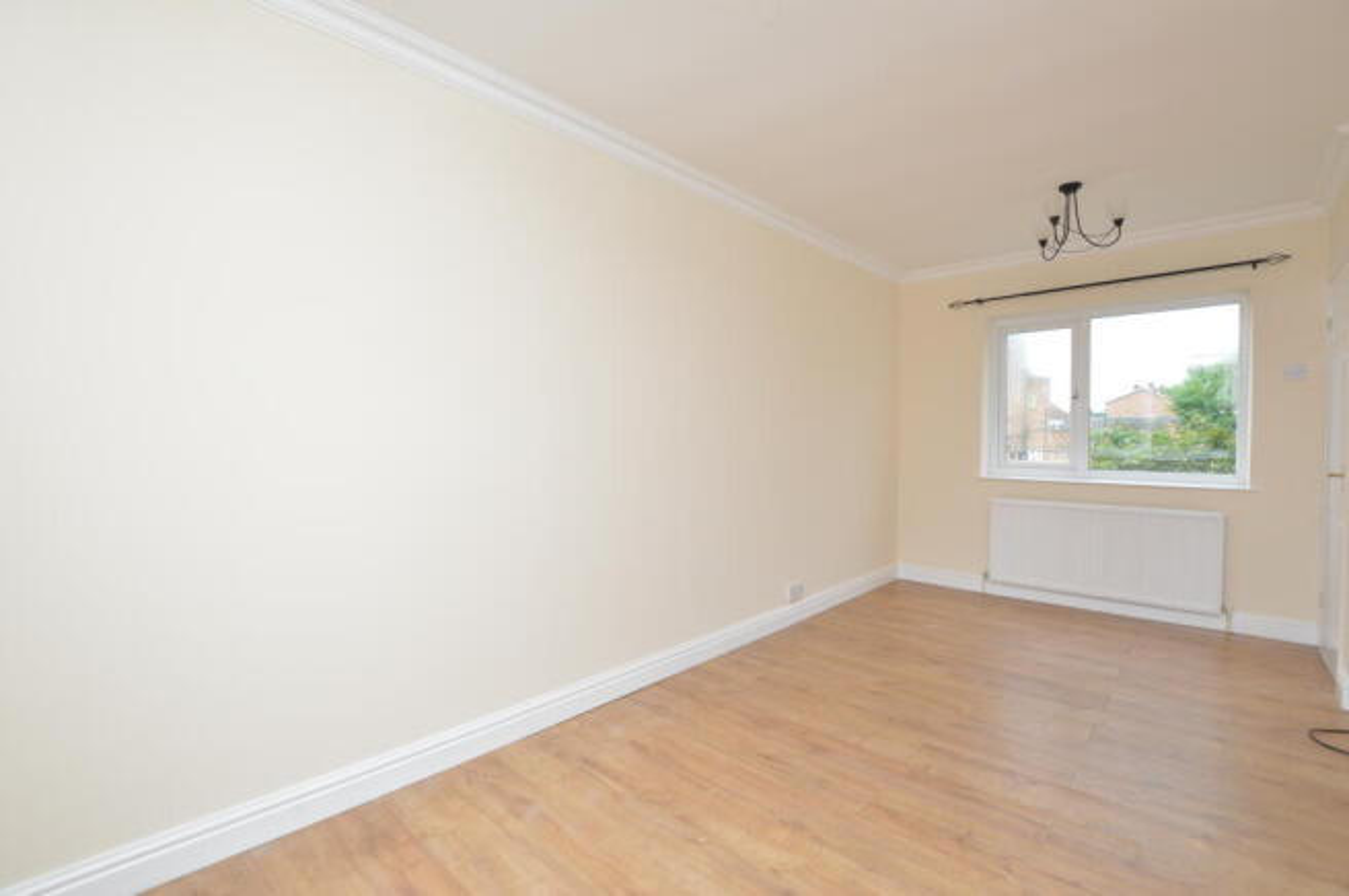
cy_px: 448
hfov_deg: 100.4
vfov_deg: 77.2
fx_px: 562
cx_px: 674
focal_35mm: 15
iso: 400
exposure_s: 1/60
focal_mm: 10
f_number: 6.3
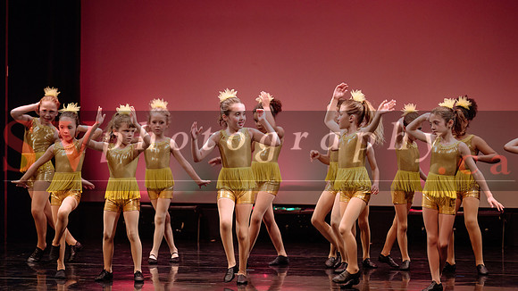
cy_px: 119
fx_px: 1870
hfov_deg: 15.8
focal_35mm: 136
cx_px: 259
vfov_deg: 8.9
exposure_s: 1/200
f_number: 2.8
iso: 1600
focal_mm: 130
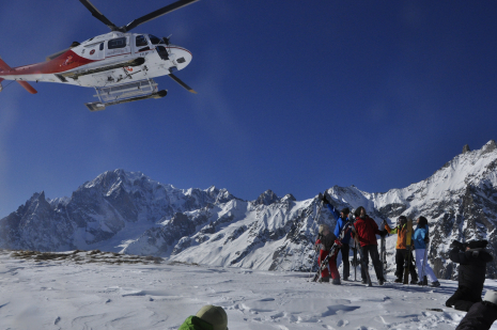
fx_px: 434
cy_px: 165
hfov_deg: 59.5
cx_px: 248
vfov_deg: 41.6
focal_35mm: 32
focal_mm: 21
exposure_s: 1/2500
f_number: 18
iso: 800
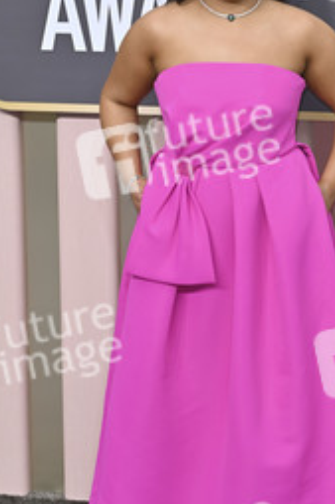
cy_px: 252
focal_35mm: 123
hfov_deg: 11.1
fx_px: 1719
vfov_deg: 16.7
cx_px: 236
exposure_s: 1/200
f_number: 8
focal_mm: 78
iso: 320
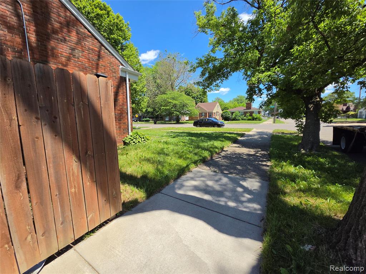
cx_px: 183
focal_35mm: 13
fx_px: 137
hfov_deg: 106.2
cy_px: 137
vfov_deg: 89.9
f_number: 2.2
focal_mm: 2.2
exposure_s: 1/2265
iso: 100
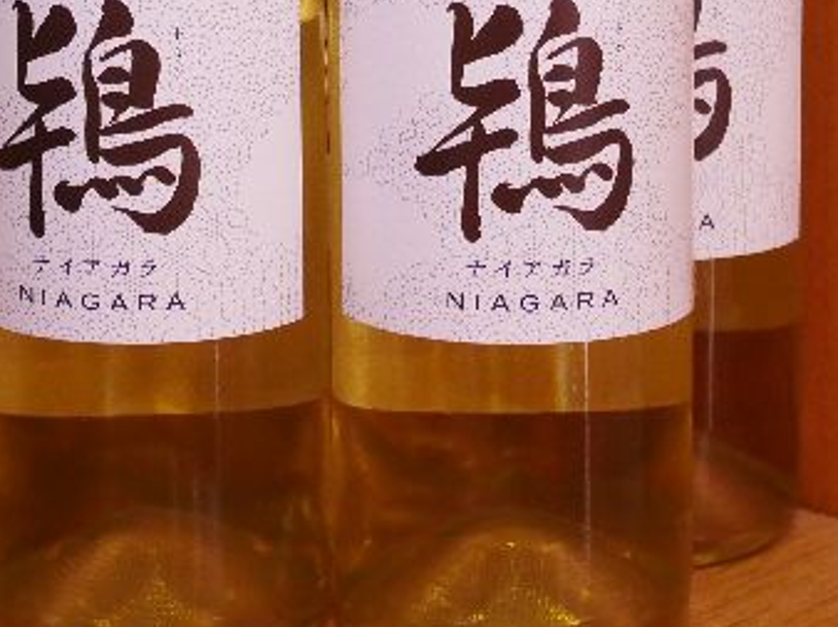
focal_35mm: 135
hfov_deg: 14.6
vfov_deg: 10.8
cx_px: 331
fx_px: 3266
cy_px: -90
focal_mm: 28
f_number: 5.5
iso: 3200
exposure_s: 1/60
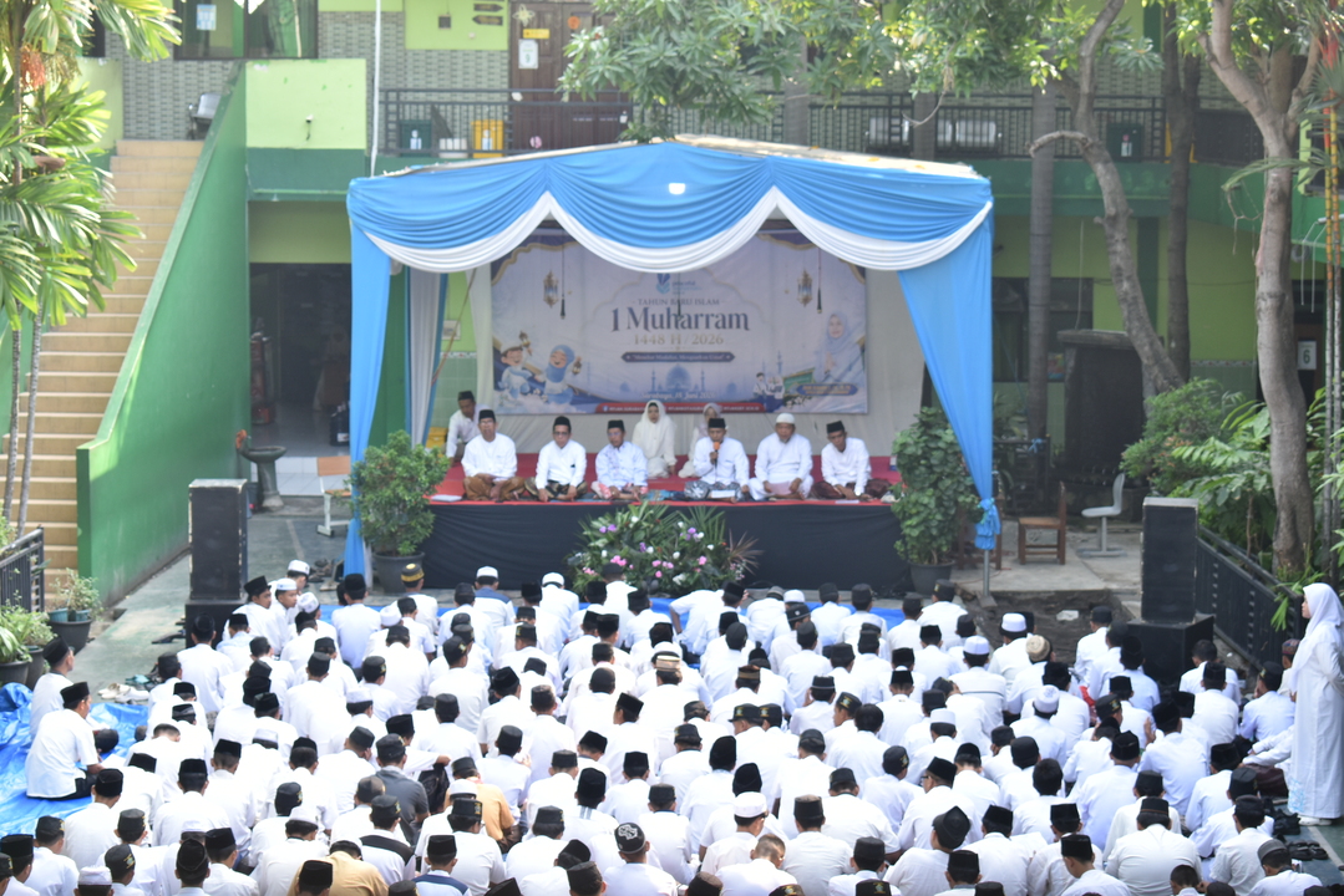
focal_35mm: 82
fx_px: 3081
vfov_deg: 16.6
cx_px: 672
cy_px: 448
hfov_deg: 24.6
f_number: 5.6
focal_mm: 55
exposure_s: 1/60
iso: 200
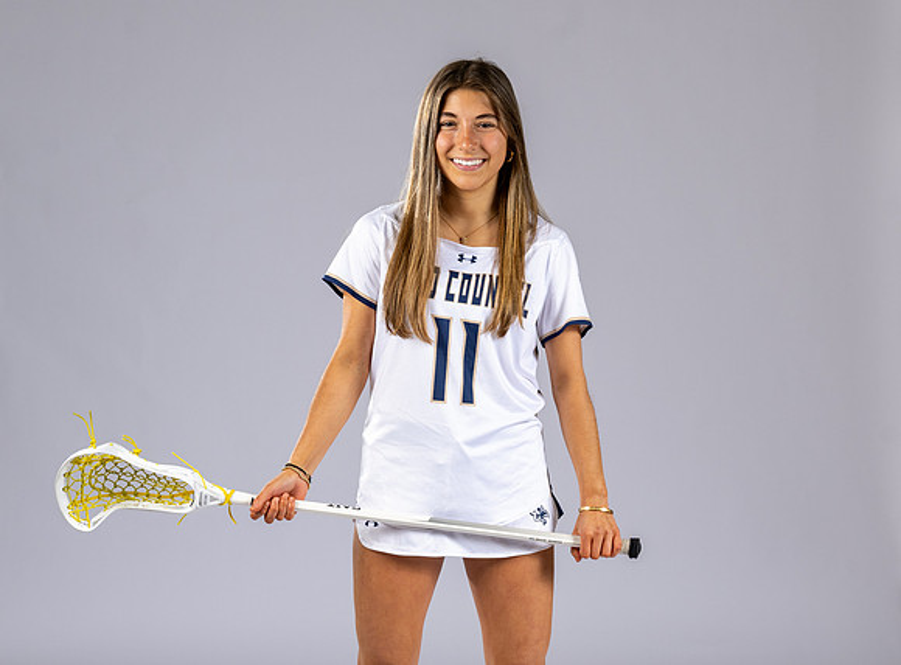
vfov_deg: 12.0
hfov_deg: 16.2
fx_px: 3161
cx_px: 520
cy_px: 421
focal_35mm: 122
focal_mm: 70
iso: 250
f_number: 6.3
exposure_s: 1/200
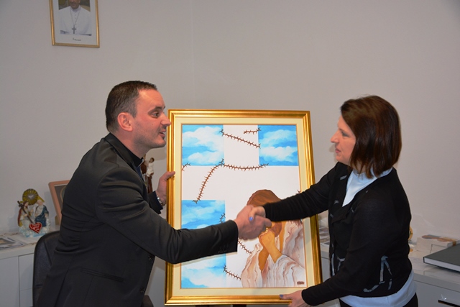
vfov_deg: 28.1
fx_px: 613
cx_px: 230
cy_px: 154
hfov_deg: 41.1
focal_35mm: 48
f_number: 4
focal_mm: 32
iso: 900
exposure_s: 1/60
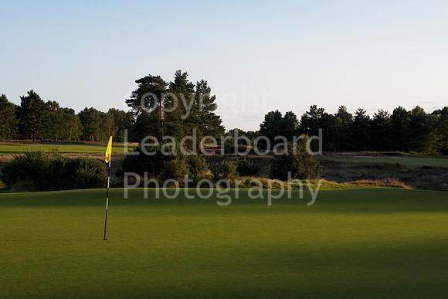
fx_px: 597
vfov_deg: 28.1
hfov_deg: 41.1
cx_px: 224
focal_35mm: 48
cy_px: 150
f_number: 7.1
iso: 200
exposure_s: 1/320
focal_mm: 48
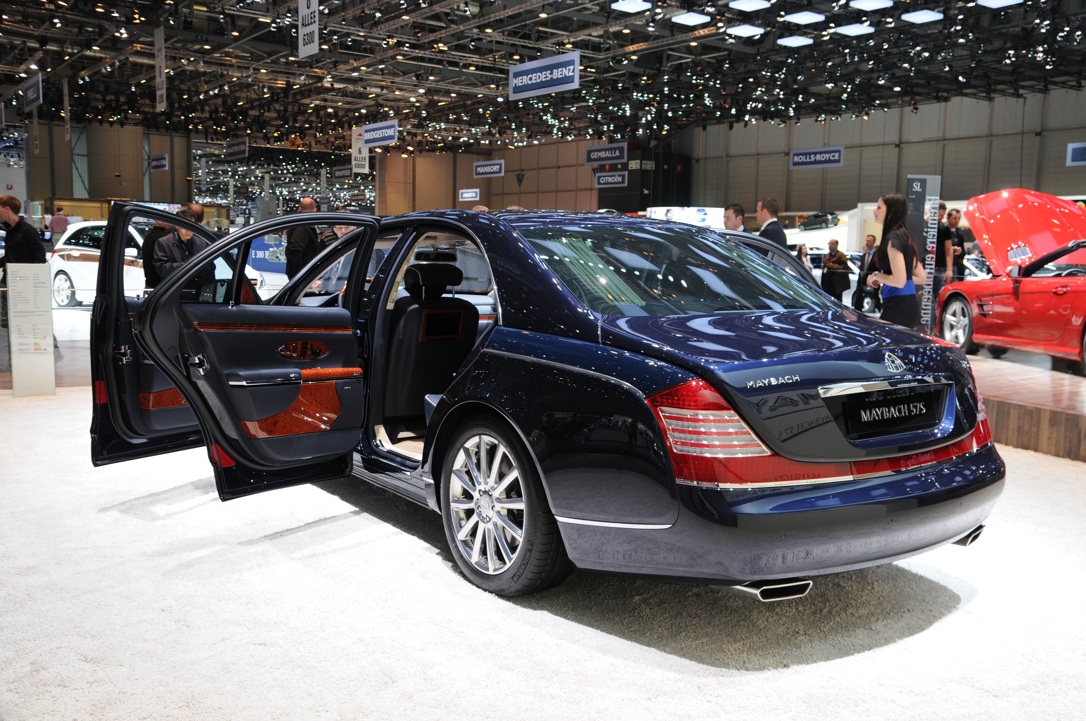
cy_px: 360
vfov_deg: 39.9
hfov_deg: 57.3
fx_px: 994
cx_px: 543
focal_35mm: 33
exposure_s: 1/125
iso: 400
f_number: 5.6
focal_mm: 22
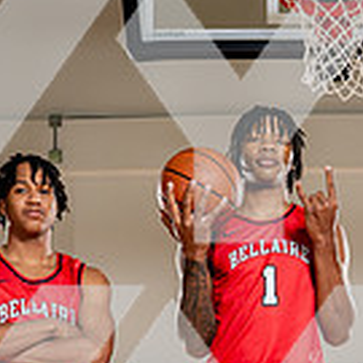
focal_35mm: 102
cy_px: 429
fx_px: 1210
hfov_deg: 16.7
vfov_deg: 16.4
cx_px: 360
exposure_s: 1/250
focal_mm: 28
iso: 250
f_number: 7.1
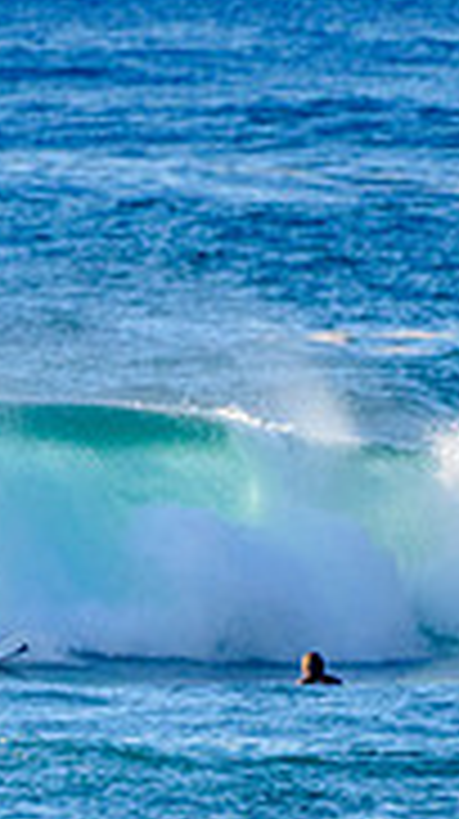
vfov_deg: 1.1
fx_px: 44437
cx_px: -380
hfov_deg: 0.6
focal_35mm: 2048
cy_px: 603
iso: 320
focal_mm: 500
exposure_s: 1/2000
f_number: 5.6
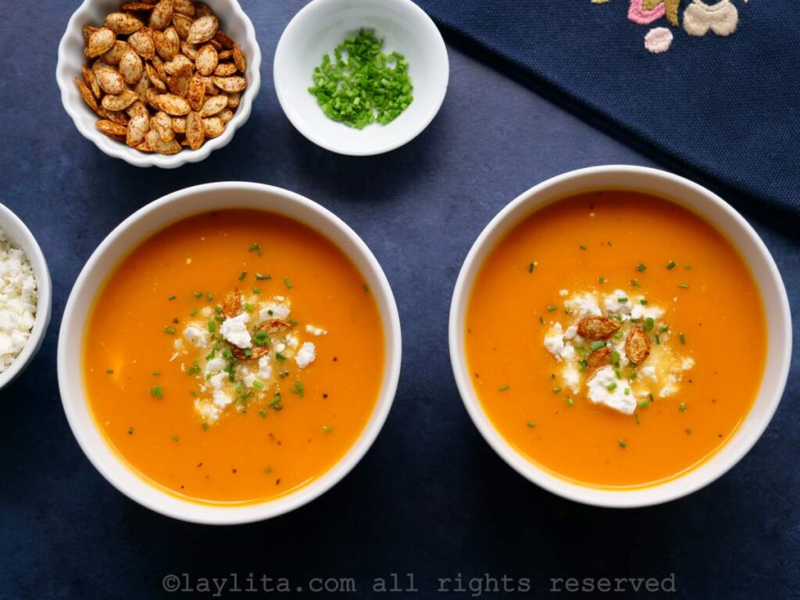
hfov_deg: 34.3
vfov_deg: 26.1
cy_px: 300
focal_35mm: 56
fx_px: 1294
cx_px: 400
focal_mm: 28
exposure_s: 1/60
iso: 320
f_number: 3.6
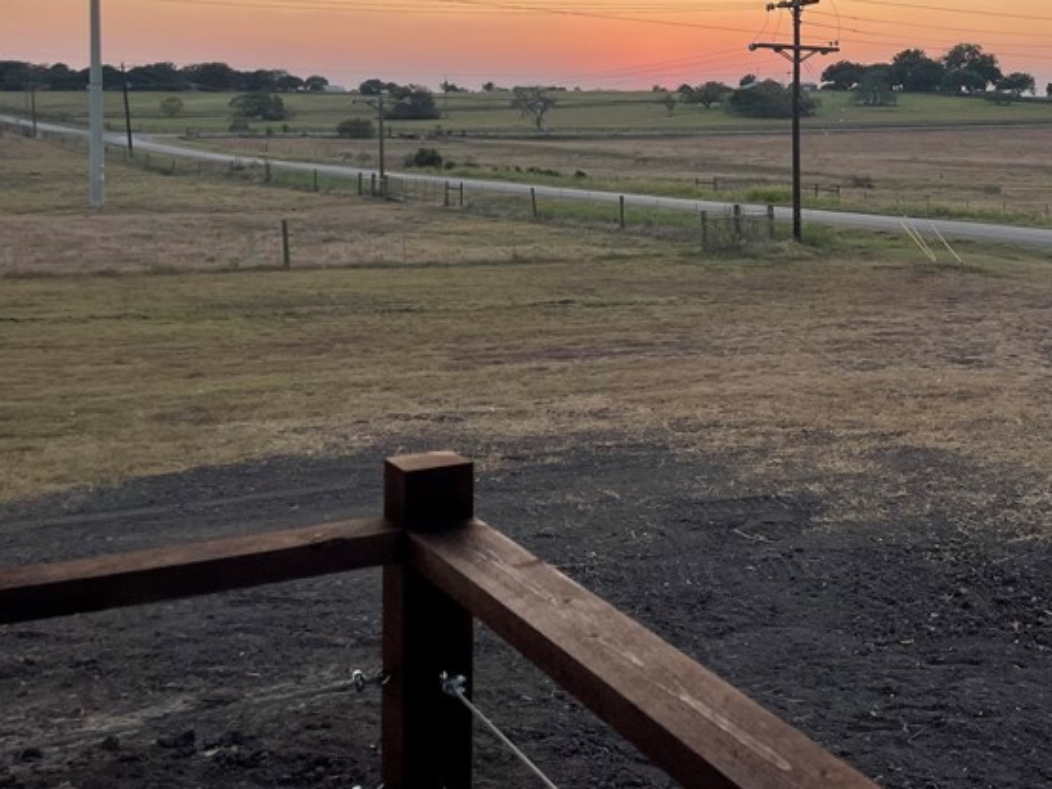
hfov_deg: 37.0
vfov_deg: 29.5
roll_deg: -0.8
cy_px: 154
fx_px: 1458
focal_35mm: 48
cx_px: 953
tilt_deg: -2.5
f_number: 1.6
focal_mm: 5.1
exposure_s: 1/342
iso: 32
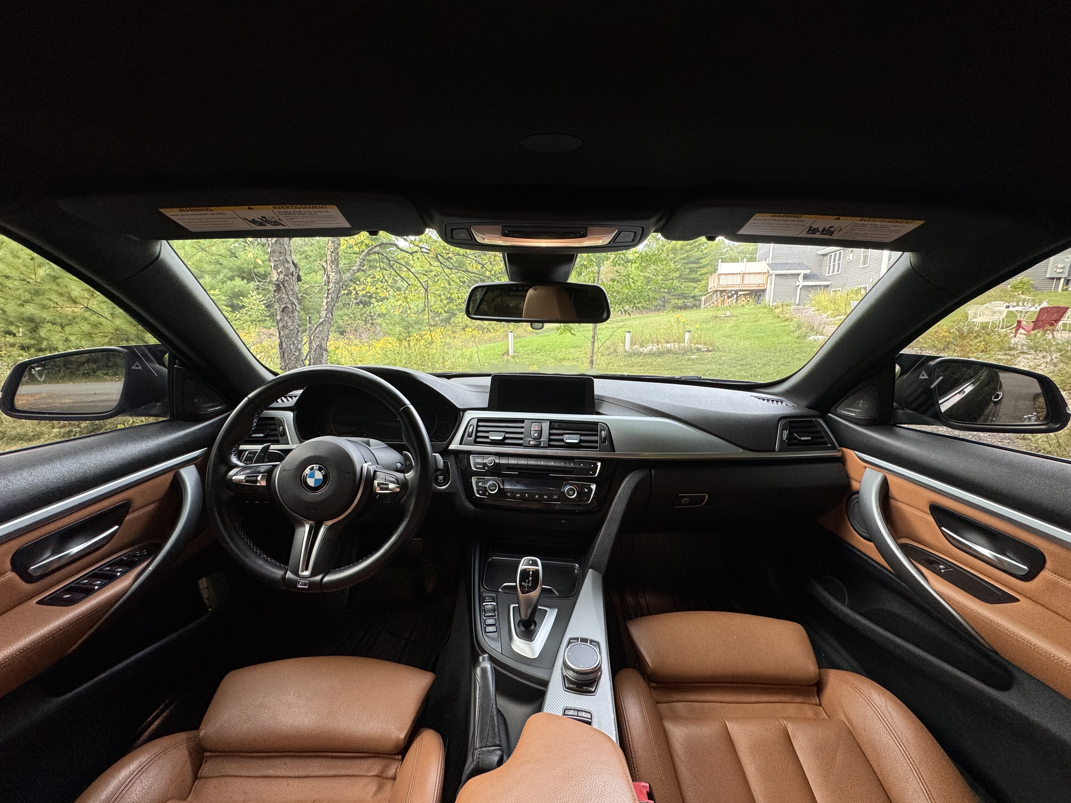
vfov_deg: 85.7
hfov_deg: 102.1
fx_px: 433
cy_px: 402
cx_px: 536
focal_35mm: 14
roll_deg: -0.5
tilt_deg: -12.5
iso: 125
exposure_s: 1/101
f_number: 2.2
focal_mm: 2.22
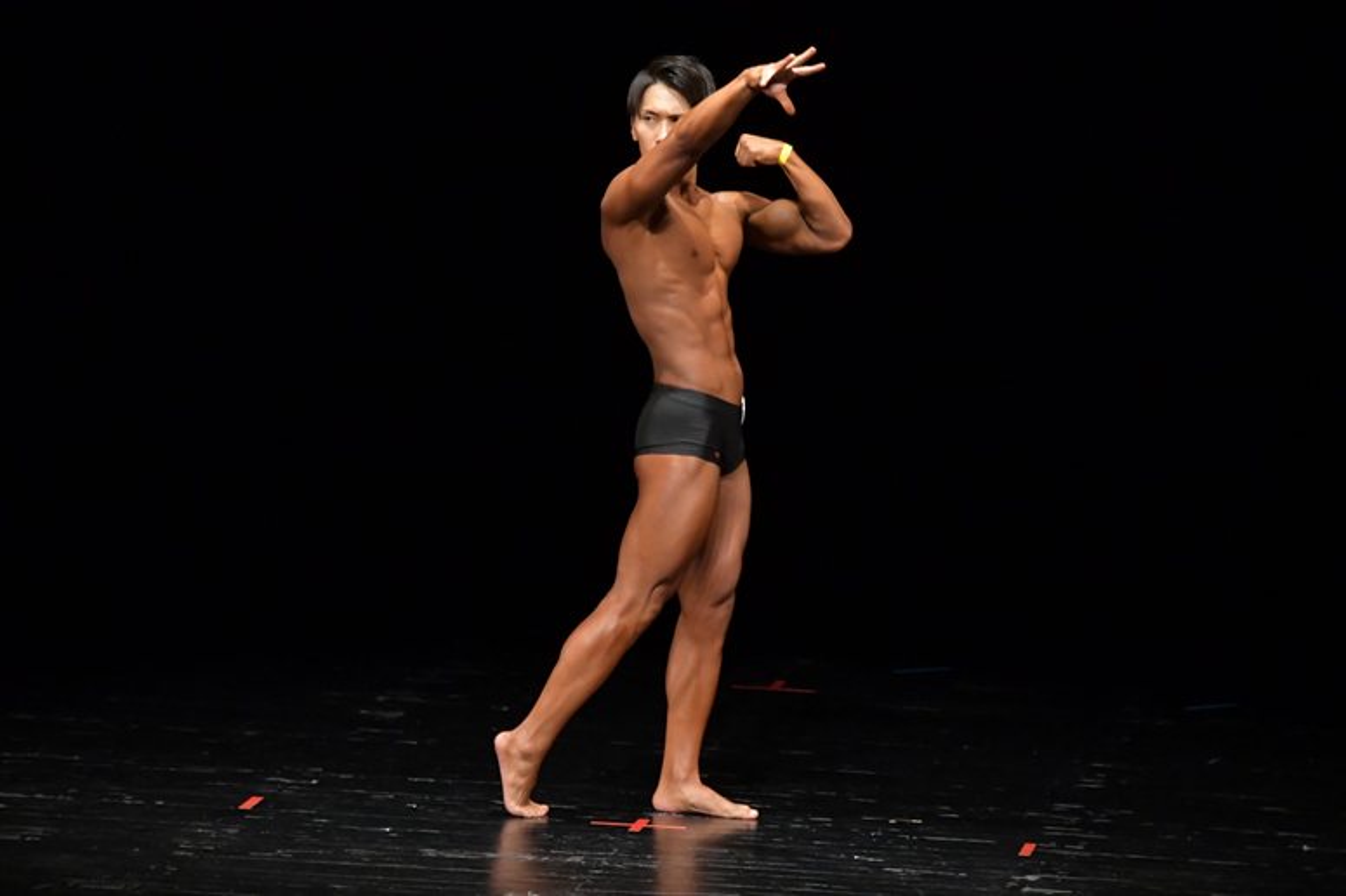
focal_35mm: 285
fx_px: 10651
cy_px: 448
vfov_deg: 4.8
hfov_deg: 7.2
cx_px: 673
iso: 4000
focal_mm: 190
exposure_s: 1/400
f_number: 5.6
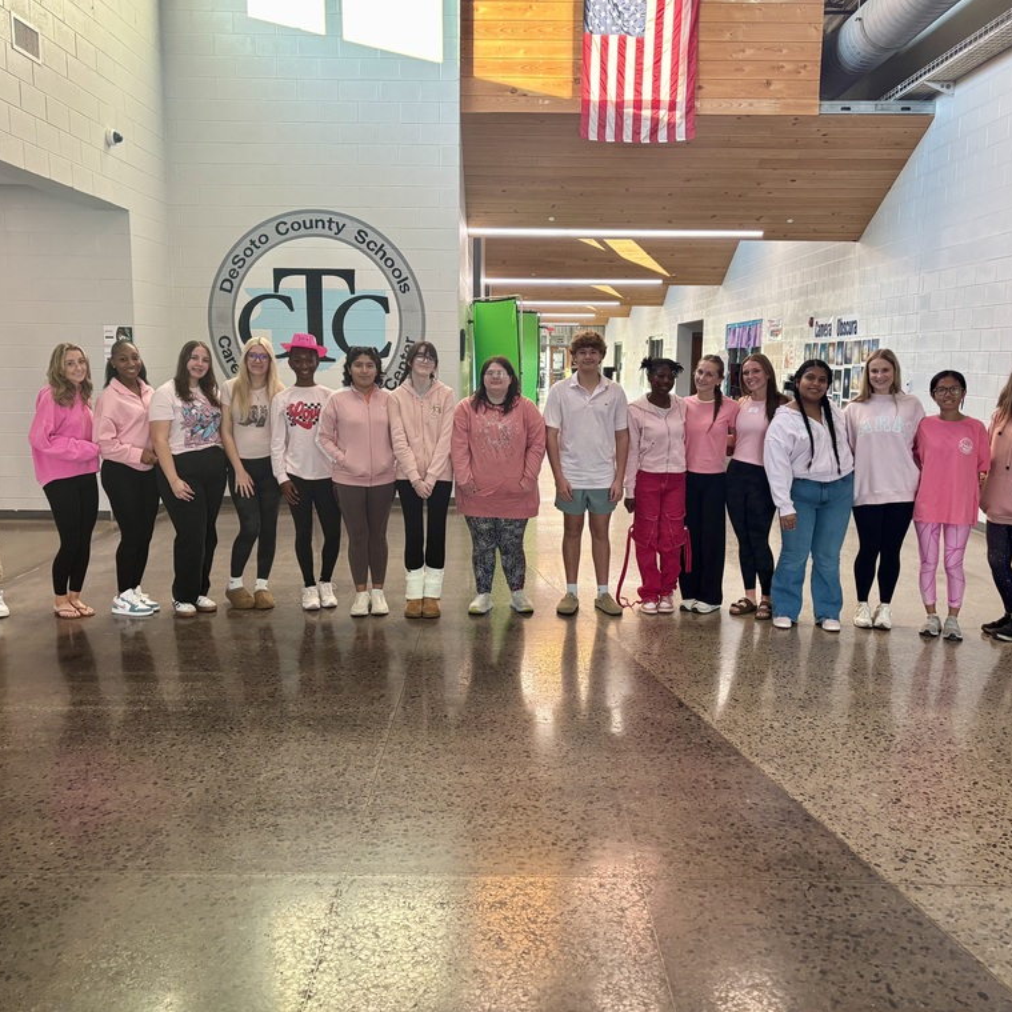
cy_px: 501
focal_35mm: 31
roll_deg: -0.5
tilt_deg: -8.0
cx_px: 529
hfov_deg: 52.5
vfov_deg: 52.5
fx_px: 1025
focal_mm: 5.96
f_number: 1.6
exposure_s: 1/92
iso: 125
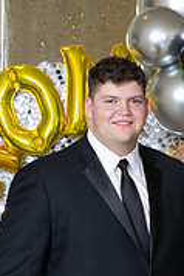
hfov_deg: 4.0
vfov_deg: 6.0
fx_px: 2609
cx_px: 119
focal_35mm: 341
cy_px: 225
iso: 320
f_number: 8
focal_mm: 135
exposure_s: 1/100
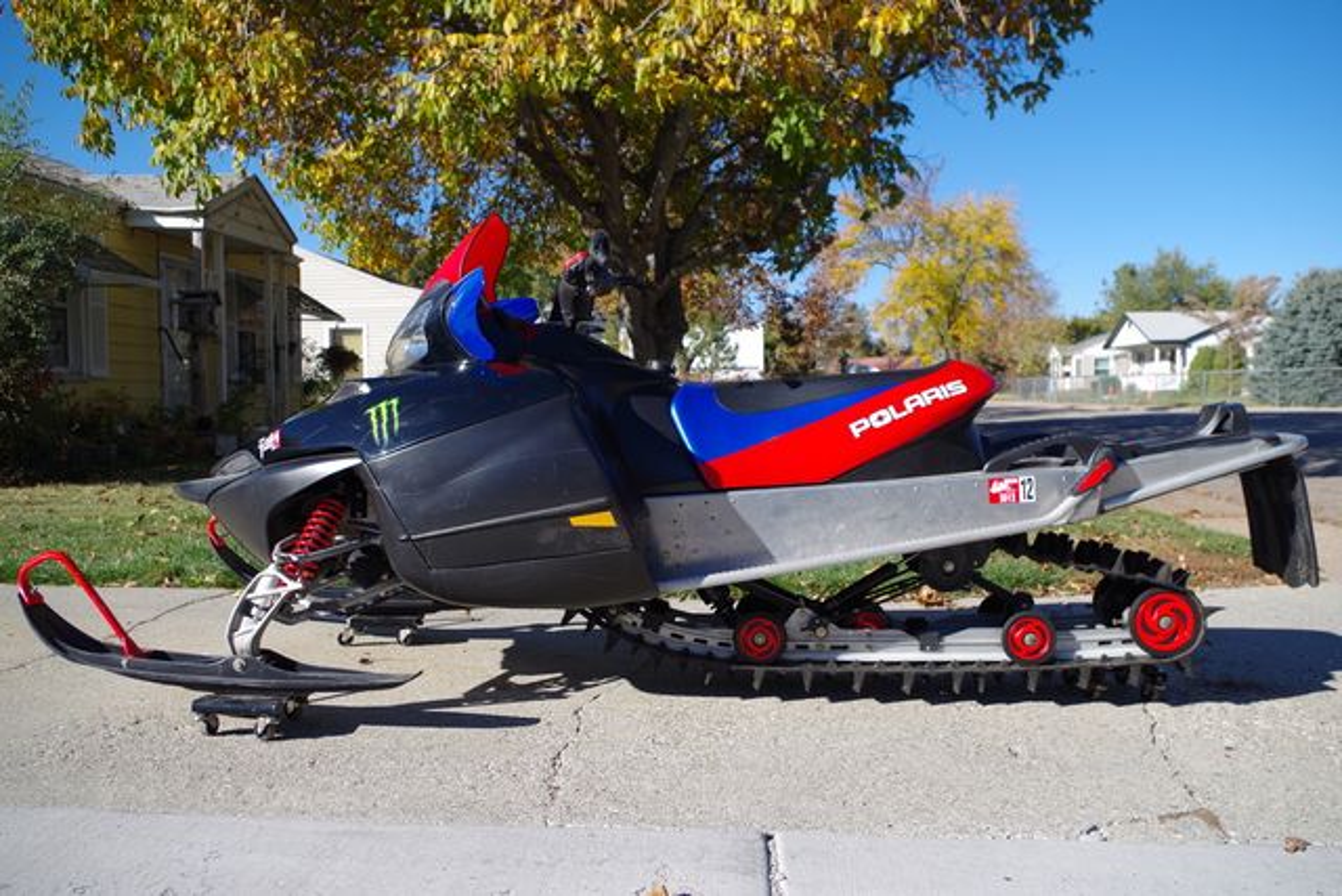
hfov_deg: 60.3
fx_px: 1156
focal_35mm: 31
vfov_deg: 42.3
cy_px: 448
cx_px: 671
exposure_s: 1/400
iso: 100
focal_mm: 21.25
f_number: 5
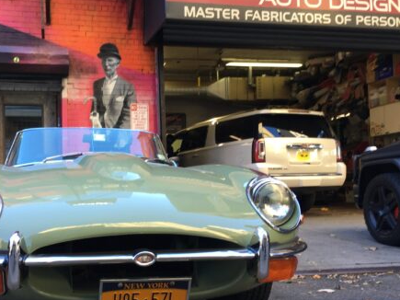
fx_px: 462
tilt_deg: +1.3
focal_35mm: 40
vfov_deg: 35.9
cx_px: 152
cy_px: 173
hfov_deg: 46.4
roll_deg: +0.9
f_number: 2.2
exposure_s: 1/60
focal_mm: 4.15
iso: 25
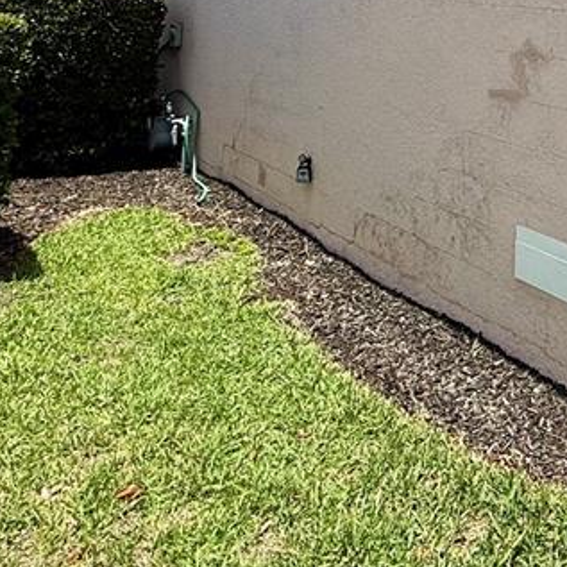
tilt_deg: +1.7
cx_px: 583
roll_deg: -1.5
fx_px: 741
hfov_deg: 36.9
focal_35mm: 40
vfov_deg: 35.8
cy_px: -54
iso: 50
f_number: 2.2
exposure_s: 1/1848
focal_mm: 2.22
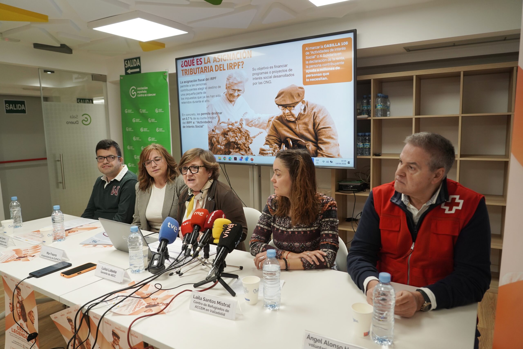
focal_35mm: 24
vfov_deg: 53.1
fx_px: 349
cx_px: 262
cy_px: 174
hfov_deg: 73.7
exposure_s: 1/200
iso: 1250
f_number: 4
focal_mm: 24
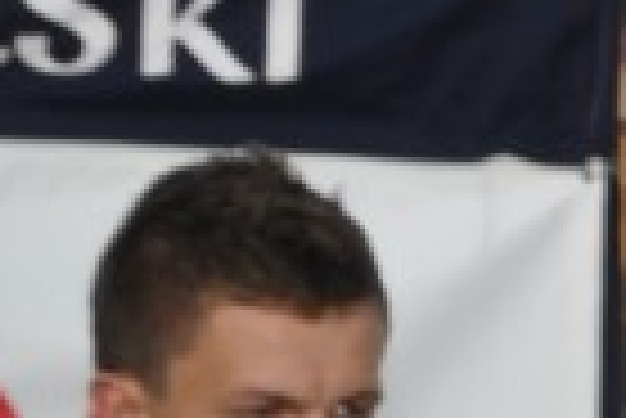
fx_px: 10862
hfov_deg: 3.3
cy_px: 1267
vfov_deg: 2.2
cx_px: 1509
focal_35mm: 624
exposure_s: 1/200
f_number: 10
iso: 200
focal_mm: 58
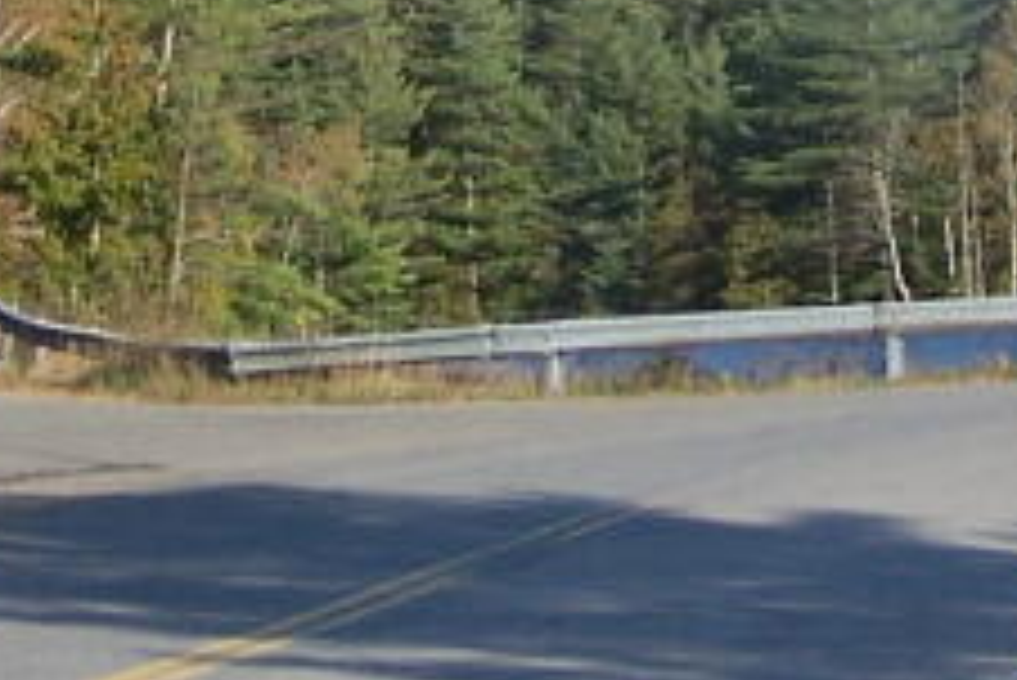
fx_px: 5060
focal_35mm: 179
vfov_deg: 7.6
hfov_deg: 11.3
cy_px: -144
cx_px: 1084
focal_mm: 6.3
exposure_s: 1/800
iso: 80
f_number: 2.8
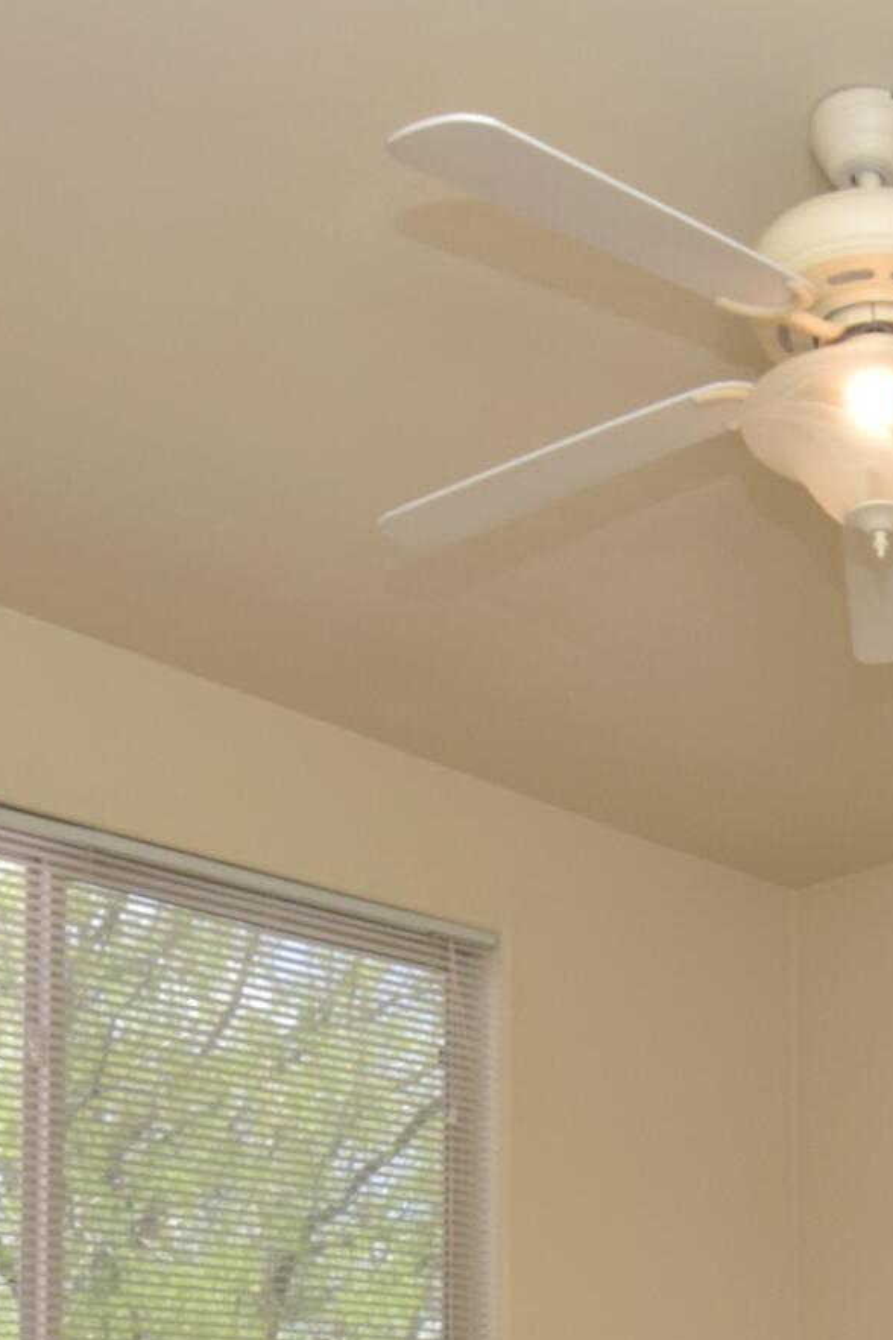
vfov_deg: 33.7
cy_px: 1481
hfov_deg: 25.3
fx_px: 1897
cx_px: 873
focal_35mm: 51
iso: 400
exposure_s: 1/200
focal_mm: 10
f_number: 9
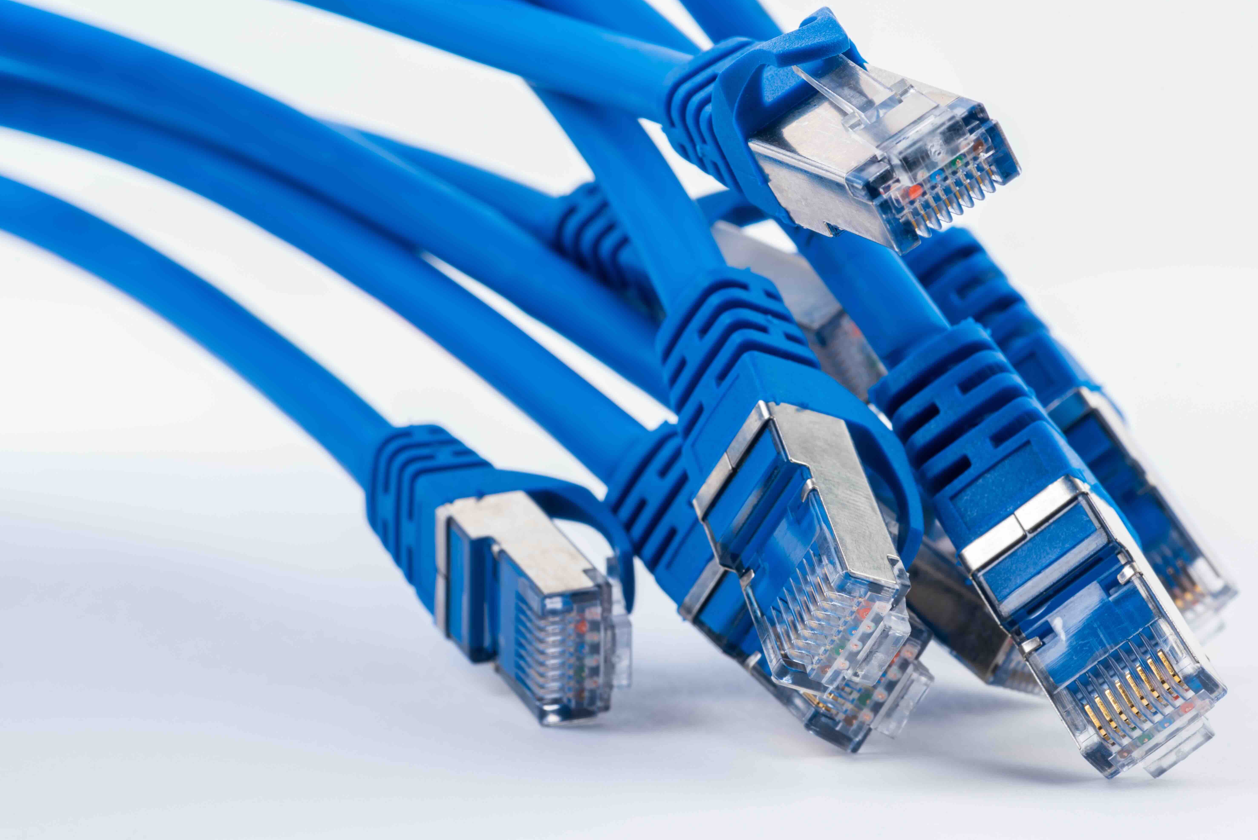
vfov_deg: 12.8
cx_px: 624
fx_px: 3740
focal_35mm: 107
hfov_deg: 19.1
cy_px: 412
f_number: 29
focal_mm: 105
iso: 80
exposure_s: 1/60
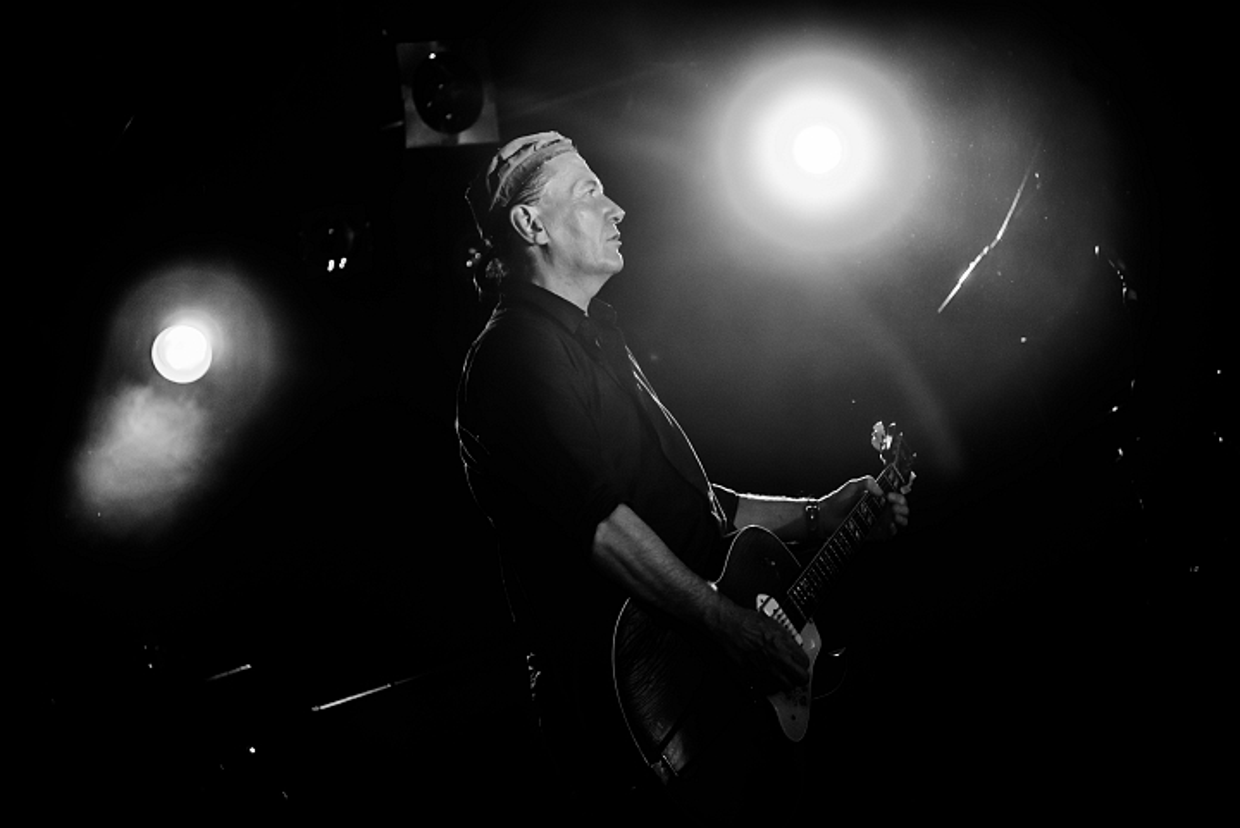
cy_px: 414
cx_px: 620
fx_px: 2068
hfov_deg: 33.4
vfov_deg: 22.7
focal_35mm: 60
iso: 3200
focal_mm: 60
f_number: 2.8
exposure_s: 1/100
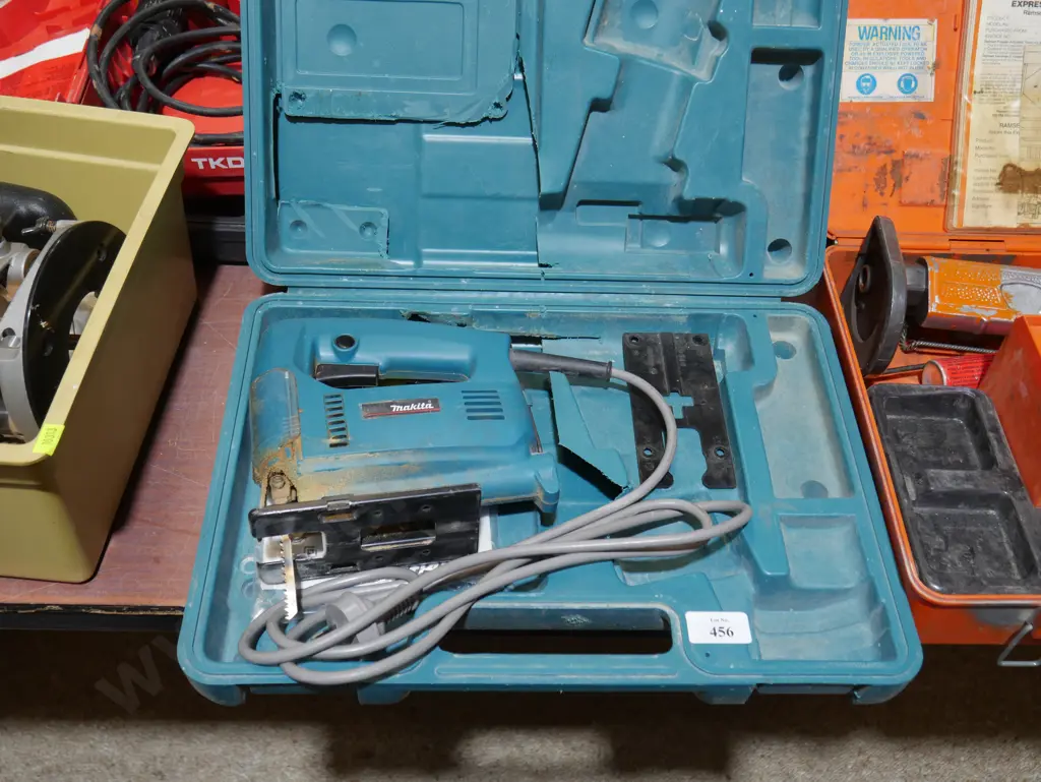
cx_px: 520
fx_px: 1083
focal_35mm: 36
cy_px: 391
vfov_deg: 39.7
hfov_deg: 51.3
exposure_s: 1/60
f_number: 4
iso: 320
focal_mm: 18
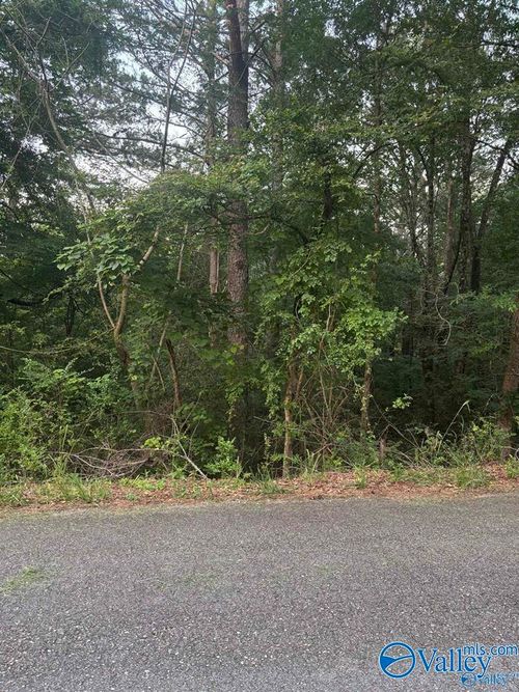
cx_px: 260
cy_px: 346
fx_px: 520
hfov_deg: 53.0
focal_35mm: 26
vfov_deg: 67.3
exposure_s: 1/60
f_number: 1.6
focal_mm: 5.96
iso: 200
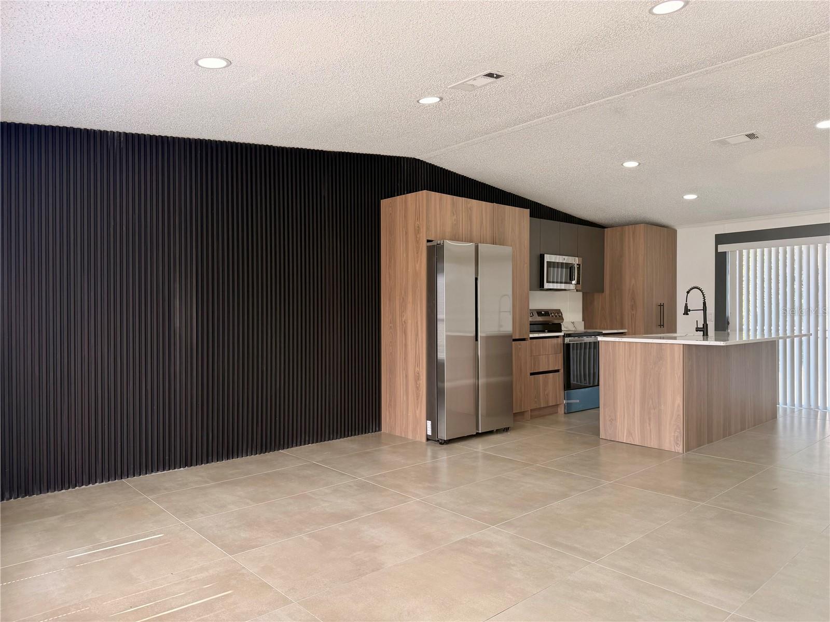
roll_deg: +0.4
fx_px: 575
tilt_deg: -0.6
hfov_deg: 71.6
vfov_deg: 56.8
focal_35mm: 24
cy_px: 311
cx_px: 415
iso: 64
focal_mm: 6.76
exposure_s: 1/149
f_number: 1.78
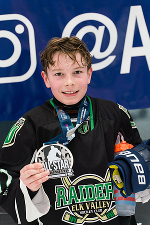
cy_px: 112
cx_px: 75
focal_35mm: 92
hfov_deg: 14.9
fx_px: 575
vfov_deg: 22.1
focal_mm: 92
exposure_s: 1/640
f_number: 3.5
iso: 2000
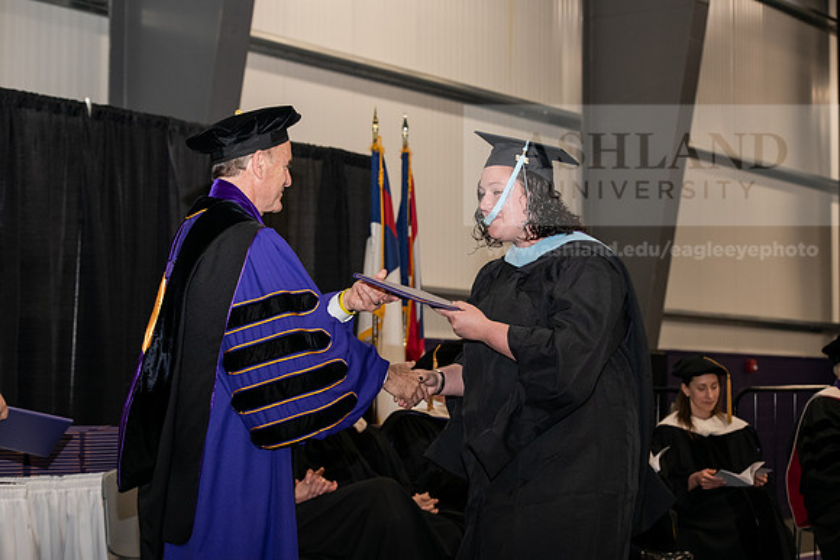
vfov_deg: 17.1
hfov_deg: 25.4
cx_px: 420
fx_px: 1867
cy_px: 280
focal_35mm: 80
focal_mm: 80
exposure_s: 1/200
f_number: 5.6
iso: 1600
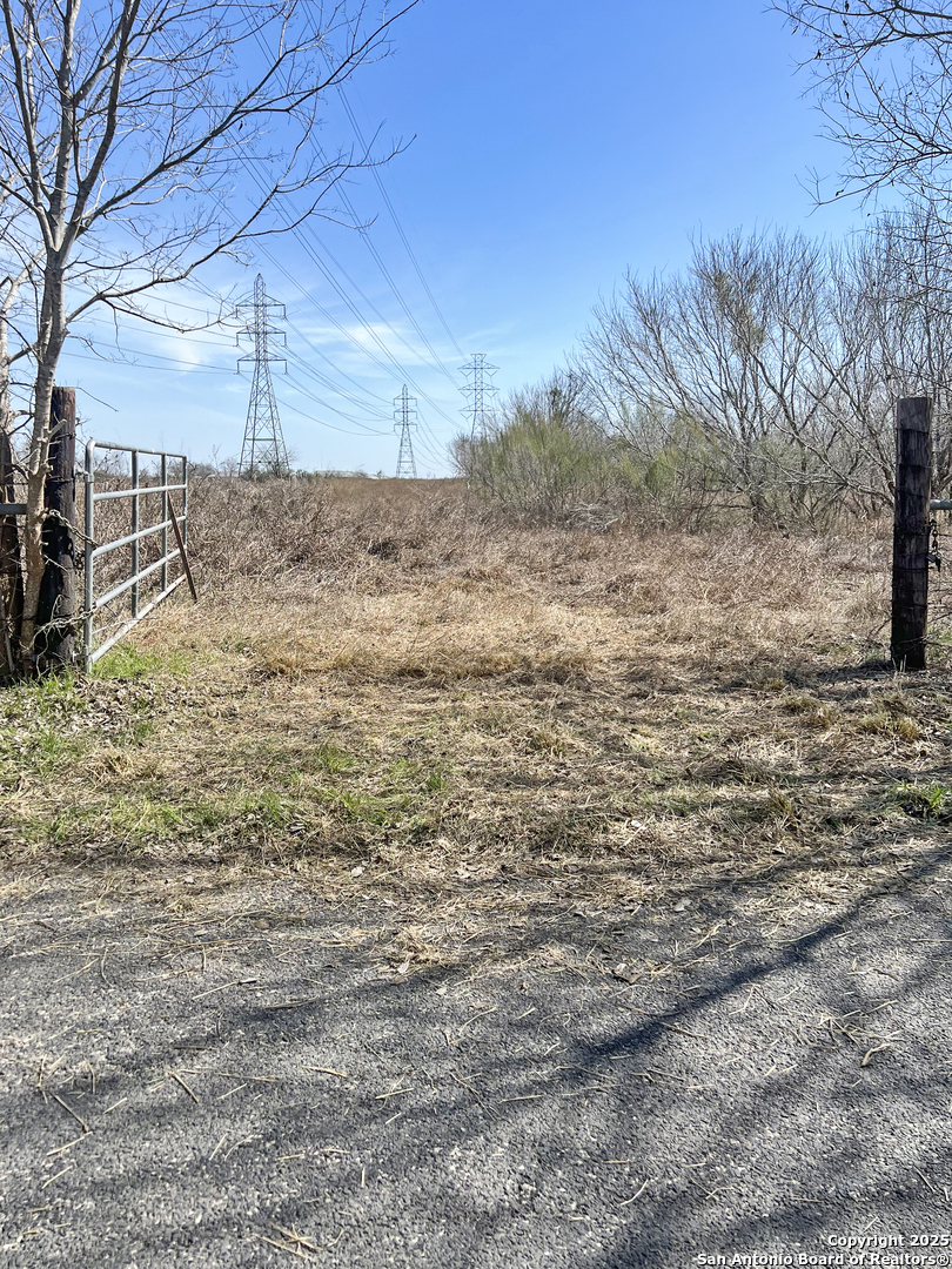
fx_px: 953
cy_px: 634
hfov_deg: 53.1
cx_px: 476
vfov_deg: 67.3
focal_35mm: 26
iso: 50
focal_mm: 5.7
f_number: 1.5
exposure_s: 1/4274
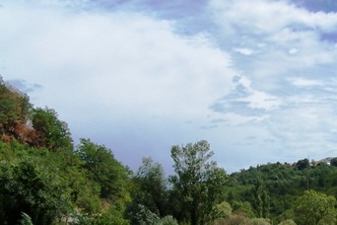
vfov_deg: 18.4
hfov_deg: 26.6
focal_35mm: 74
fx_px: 693
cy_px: 154
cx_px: 293
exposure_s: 1/500
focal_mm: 6.3
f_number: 5.6
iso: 80
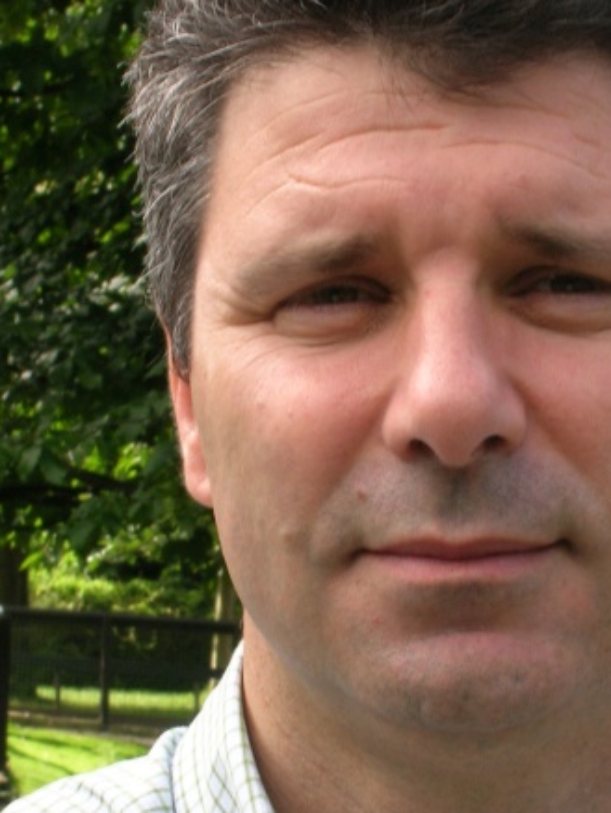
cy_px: 529
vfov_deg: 12.6
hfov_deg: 9.4
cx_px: 470
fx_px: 3691
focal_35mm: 157
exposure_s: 1/38
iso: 50
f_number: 7.4
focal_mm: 14.3
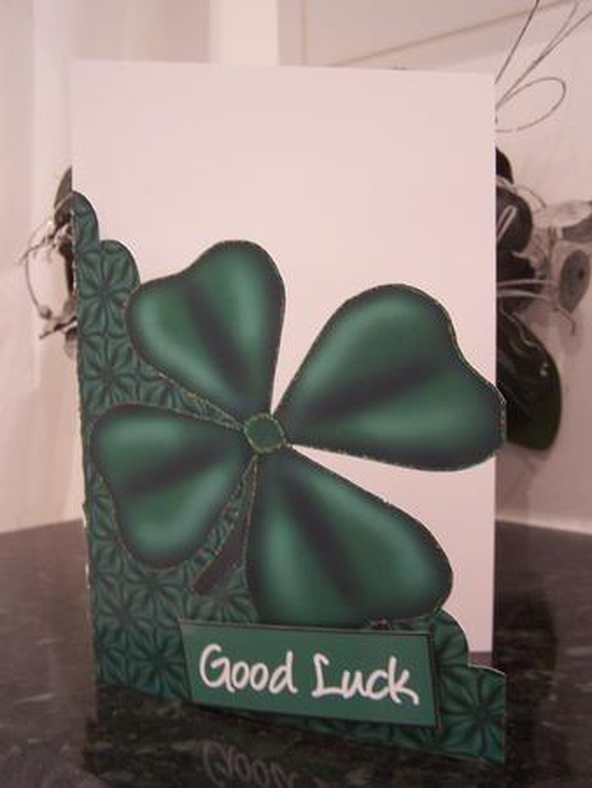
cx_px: 296
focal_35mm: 38
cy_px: 394
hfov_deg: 37.8
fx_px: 866
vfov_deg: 49.0
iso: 140
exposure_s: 1/8
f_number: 2.8
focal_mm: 6.3
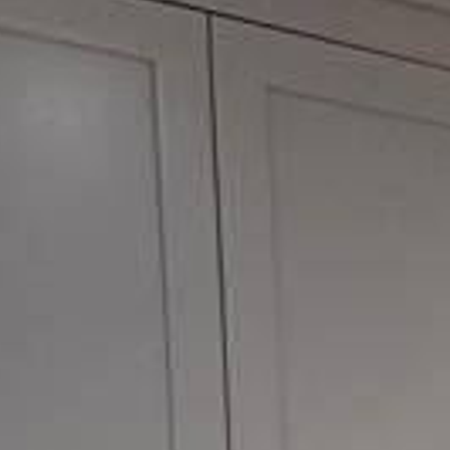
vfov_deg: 9.7
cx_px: 1110
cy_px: 1127
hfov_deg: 9.8
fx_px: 2294
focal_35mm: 156
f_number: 1.8
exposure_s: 1/120
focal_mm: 5.4
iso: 200
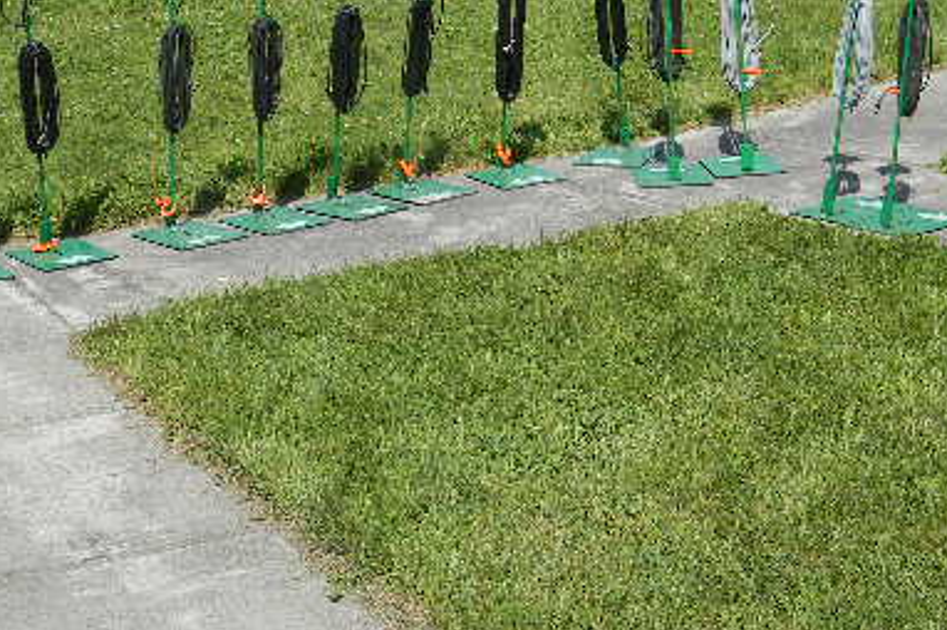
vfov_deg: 16.5
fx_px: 2155
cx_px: 464
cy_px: 136
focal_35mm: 82
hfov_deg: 24.8
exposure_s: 1/782
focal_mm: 8.6
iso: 80
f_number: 3.9
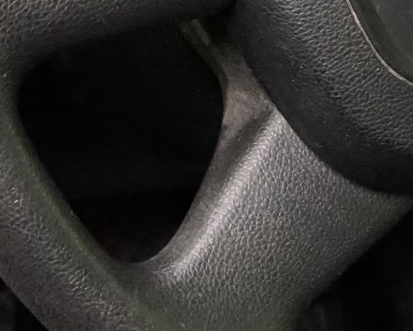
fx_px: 2408
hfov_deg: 9.4
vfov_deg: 7.8
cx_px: 732
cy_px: 218
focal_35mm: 197
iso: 6400
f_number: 5
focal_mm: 28
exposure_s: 1/50
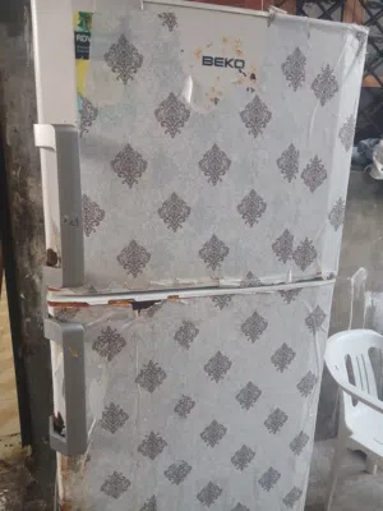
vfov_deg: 65.3
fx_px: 398
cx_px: 192
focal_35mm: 27
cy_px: 256
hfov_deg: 51.4
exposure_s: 1/25
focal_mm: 4
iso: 400
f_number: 1.8
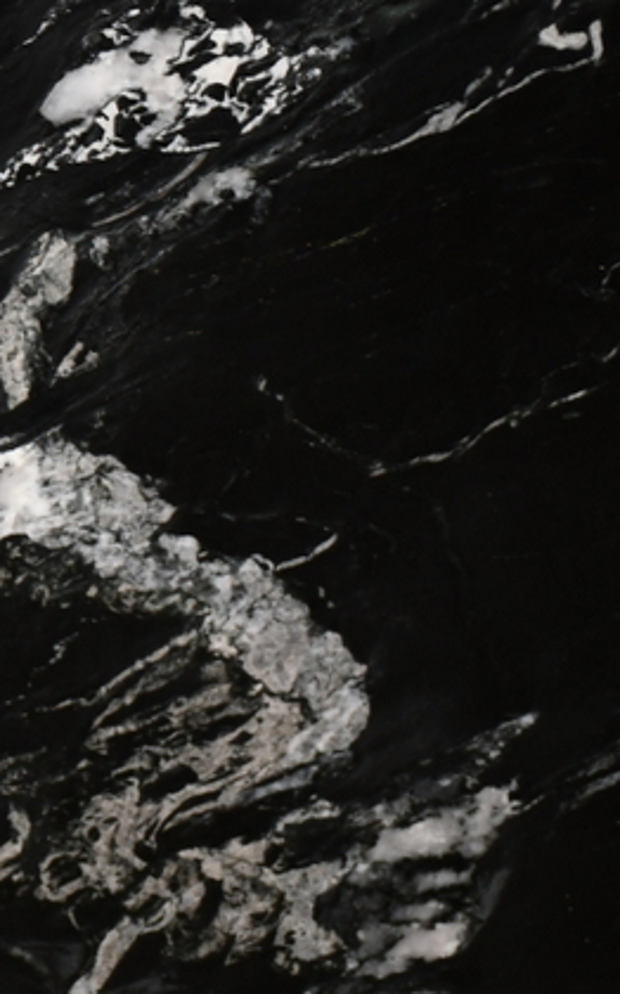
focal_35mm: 166
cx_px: -781
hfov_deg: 7.5
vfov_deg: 12.6
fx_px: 4494
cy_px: 232
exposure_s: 1/60
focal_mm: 38
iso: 320
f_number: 4.2
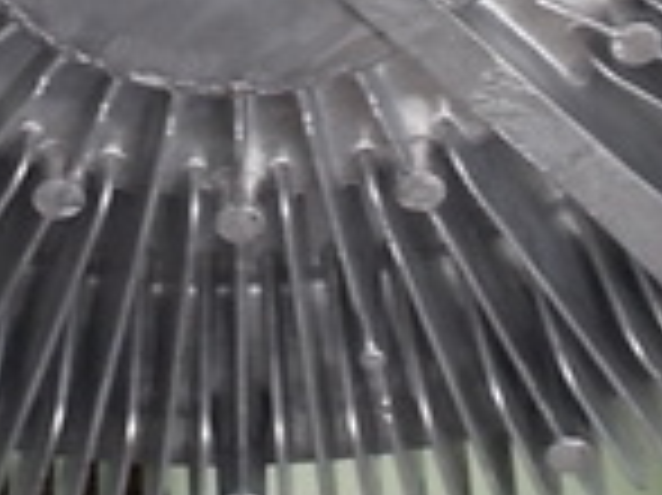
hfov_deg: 15.6
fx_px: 2408
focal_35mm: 126
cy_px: -369
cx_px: 198
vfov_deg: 11.0
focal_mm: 4.1
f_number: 3.3
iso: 80
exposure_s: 1/60
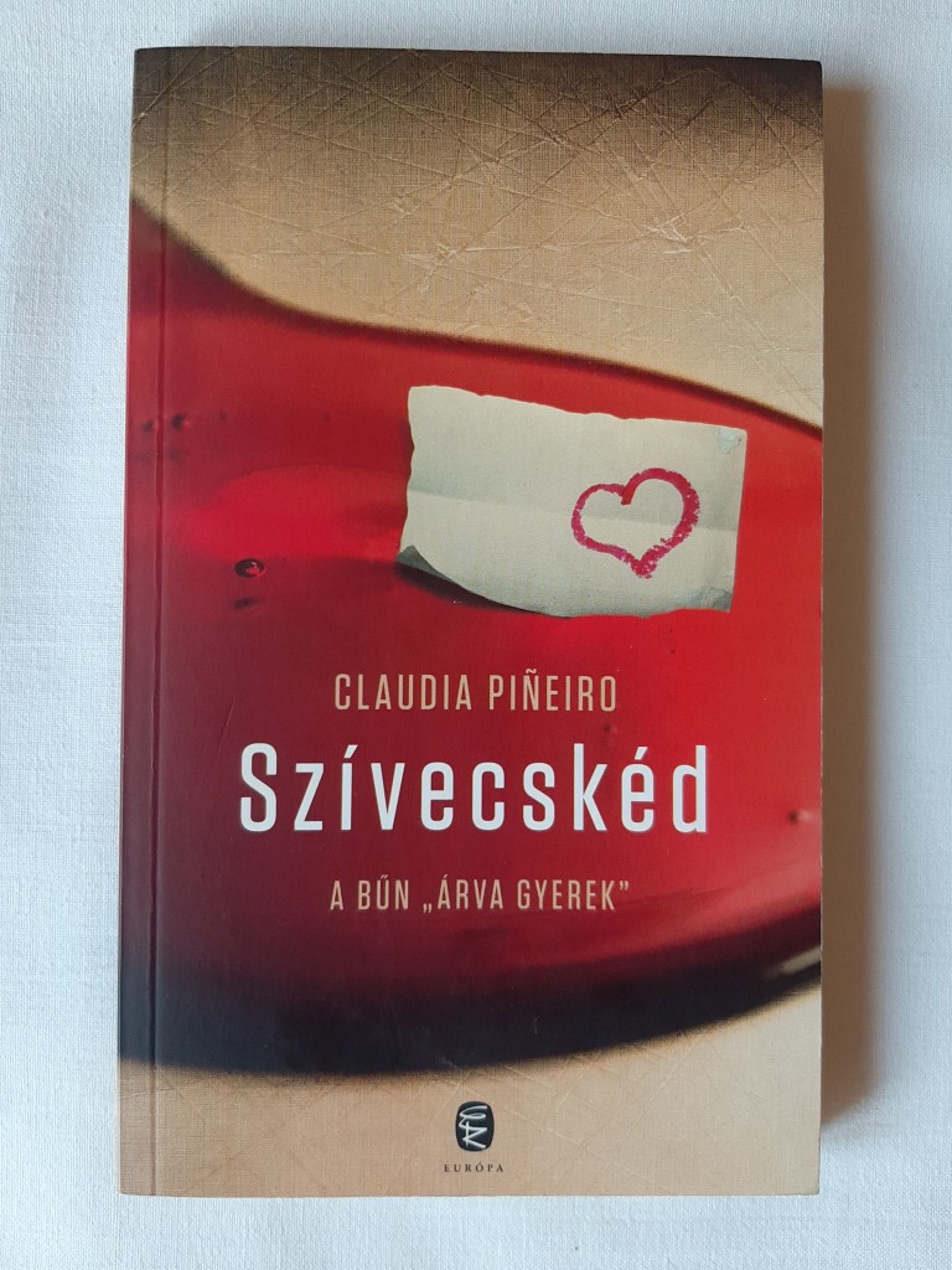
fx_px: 990
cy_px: 635
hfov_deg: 51.4
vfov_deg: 65.3
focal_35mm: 27
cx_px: 476
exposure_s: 1/50
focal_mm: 3.93
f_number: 1.7
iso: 531
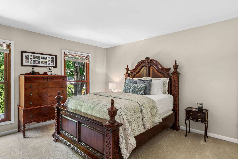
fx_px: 119
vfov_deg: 67.4
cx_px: 119
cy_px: 80
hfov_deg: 90.0
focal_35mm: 18
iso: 250
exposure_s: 1/3.33
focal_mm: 12
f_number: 8
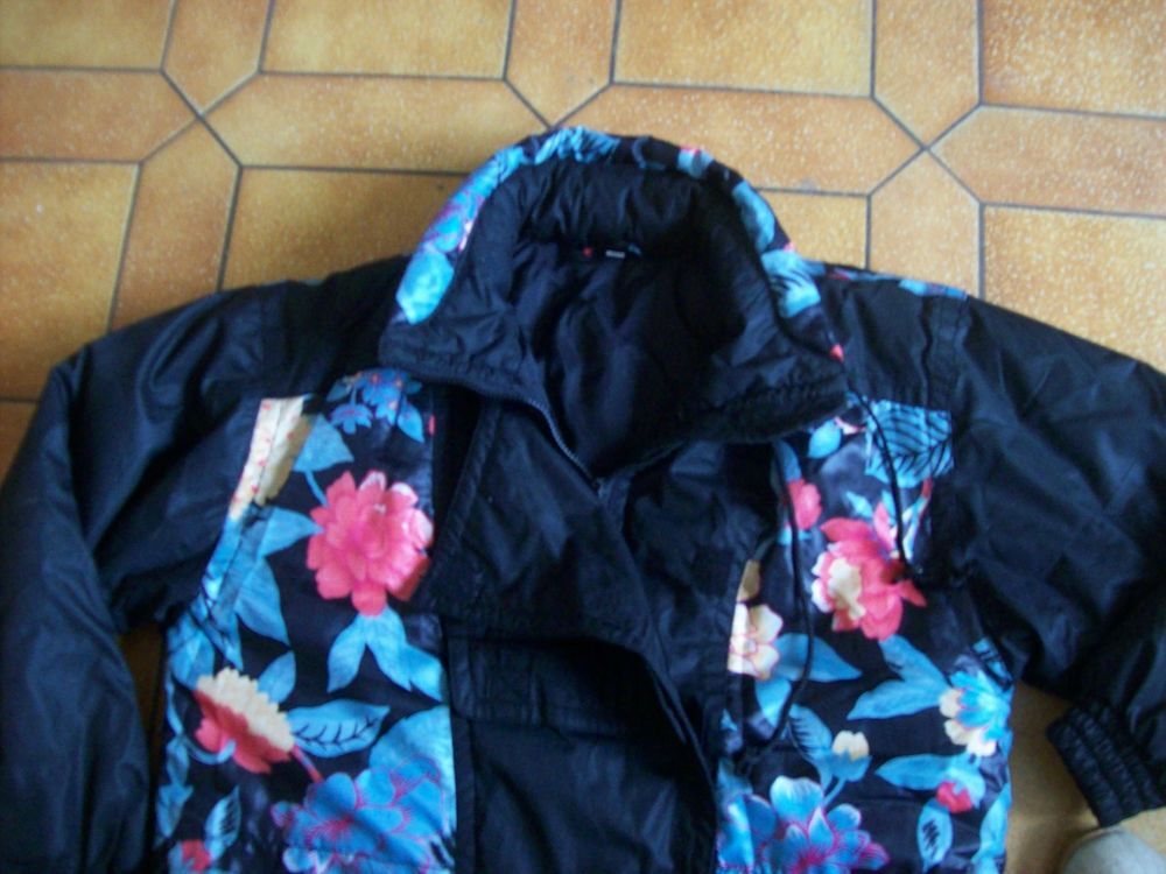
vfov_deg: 39.7
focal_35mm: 36
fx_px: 1213
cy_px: 437
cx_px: 583
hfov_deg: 51.4
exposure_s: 1/8
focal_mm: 6
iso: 200
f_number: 2.7
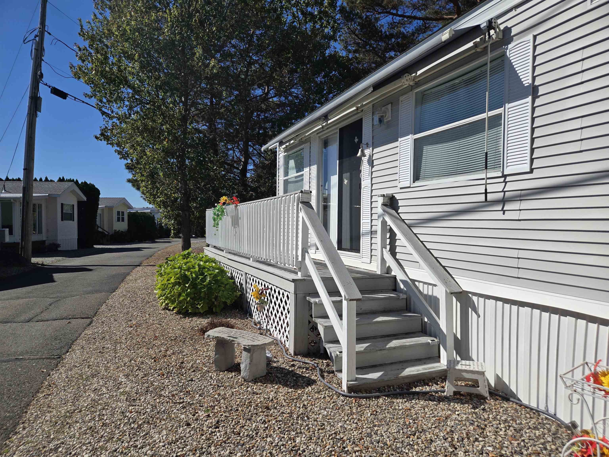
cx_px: 304
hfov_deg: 73.9
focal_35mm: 23
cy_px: 228
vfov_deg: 58.9
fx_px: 405
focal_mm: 5.4
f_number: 1.8
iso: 25
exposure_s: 1/3493
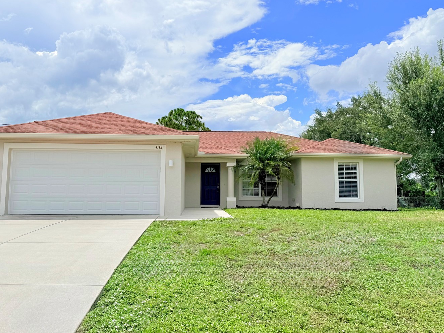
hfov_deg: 61.5
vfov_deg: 48.2
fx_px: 372
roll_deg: -0.6
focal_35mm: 29
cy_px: 155
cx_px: 201
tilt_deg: +5.7
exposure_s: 1/11905
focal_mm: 6.76
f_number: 1.78
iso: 80
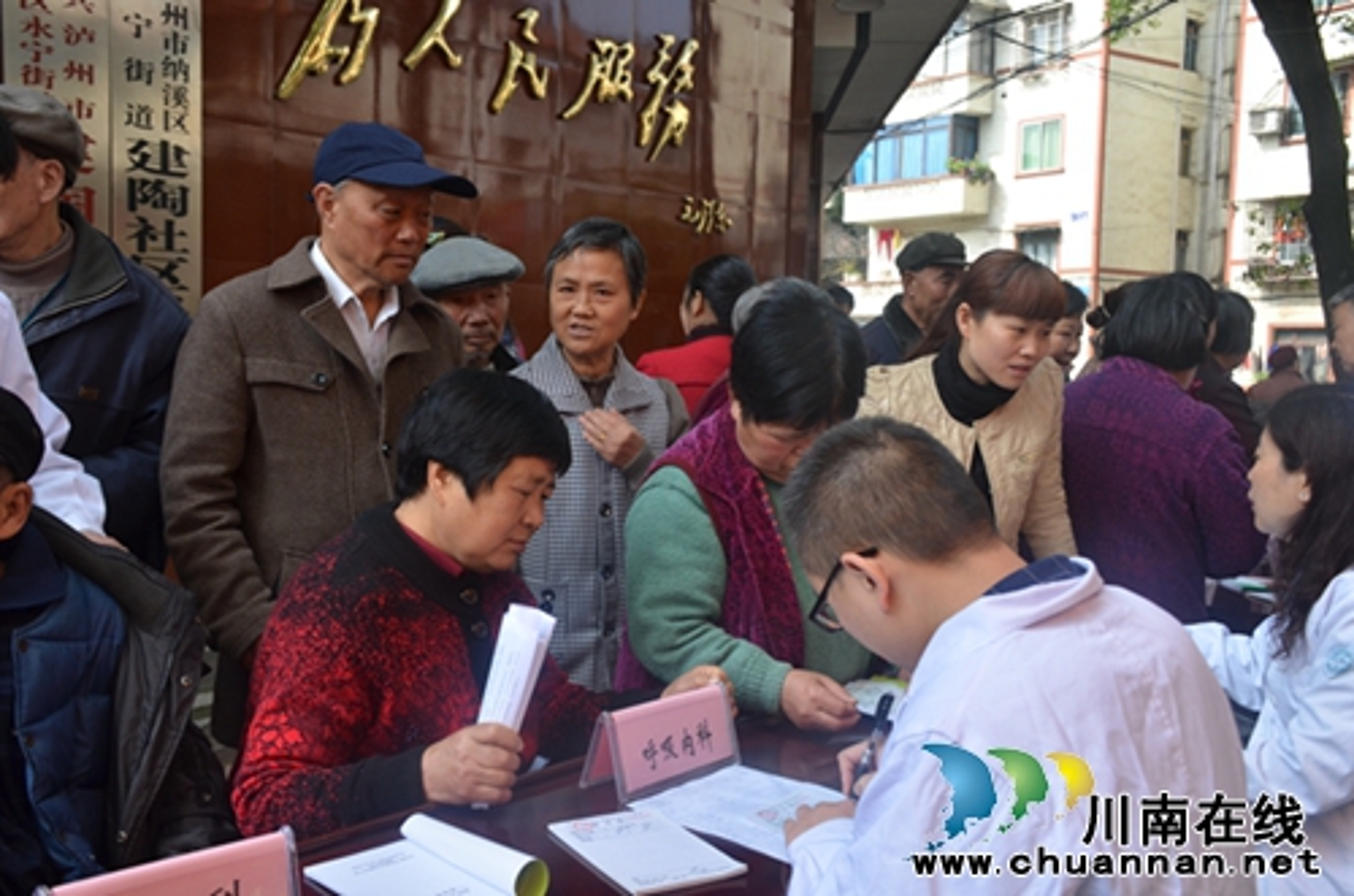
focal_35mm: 36
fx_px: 1351
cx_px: 677
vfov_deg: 36.7
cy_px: 448
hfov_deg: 53.2
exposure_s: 1/200
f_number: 7.1
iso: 200
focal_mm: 24
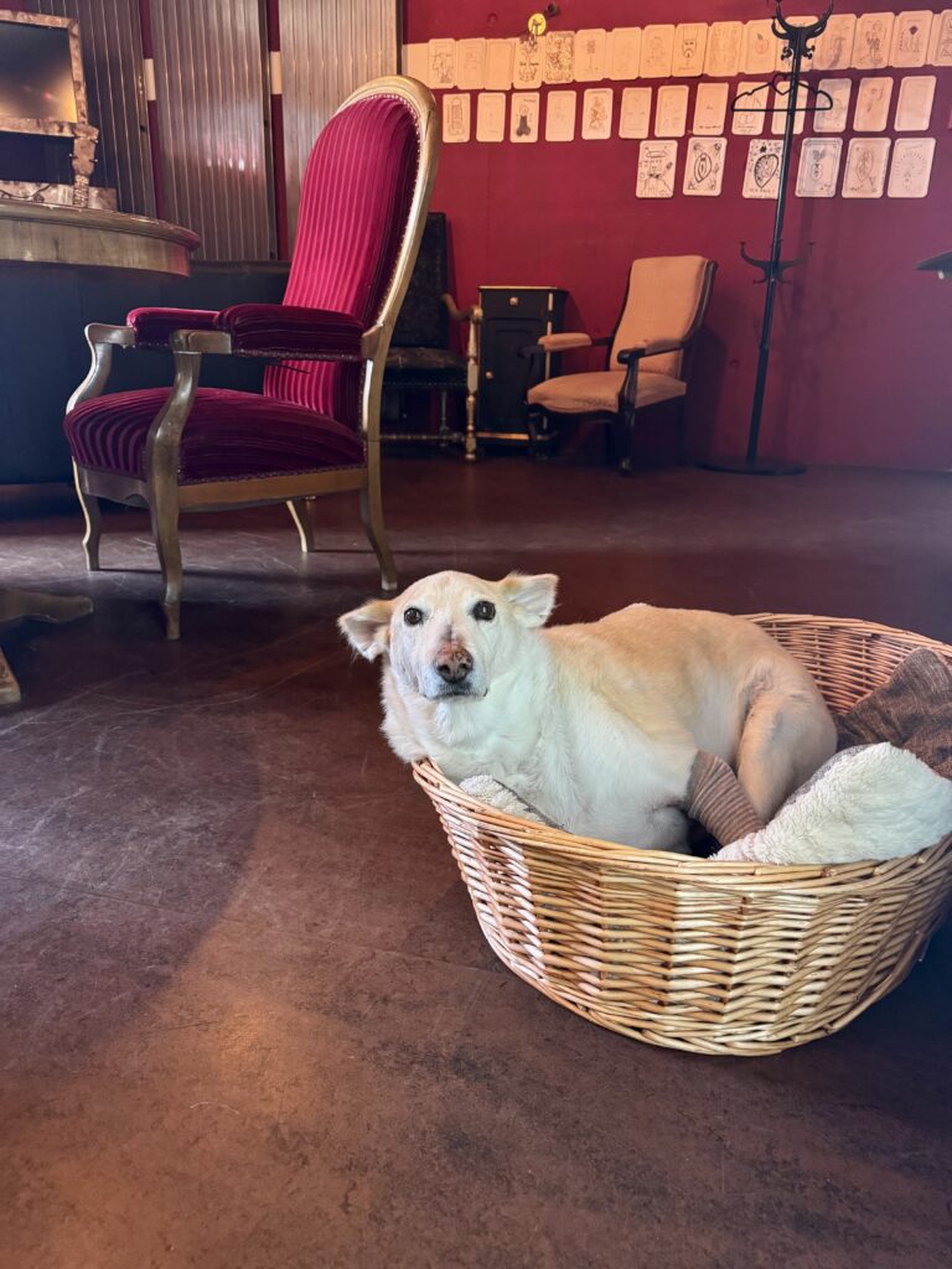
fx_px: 880
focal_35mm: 24
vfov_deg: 71.6
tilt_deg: -18.6
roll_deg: -1.4
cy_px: 634
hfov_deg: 56.8
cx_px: 476
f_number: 1.78
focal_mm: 6.76
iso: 400
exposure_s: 1/60
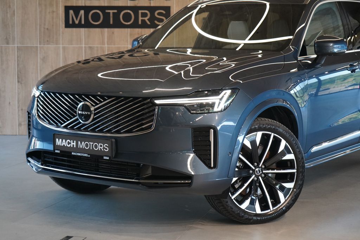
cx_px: 180
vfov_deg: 19.5
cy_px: 120
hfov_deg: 28.8
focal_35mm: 70
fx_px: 700
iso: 5000
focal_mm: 70
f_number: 5.6
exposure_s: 1/160
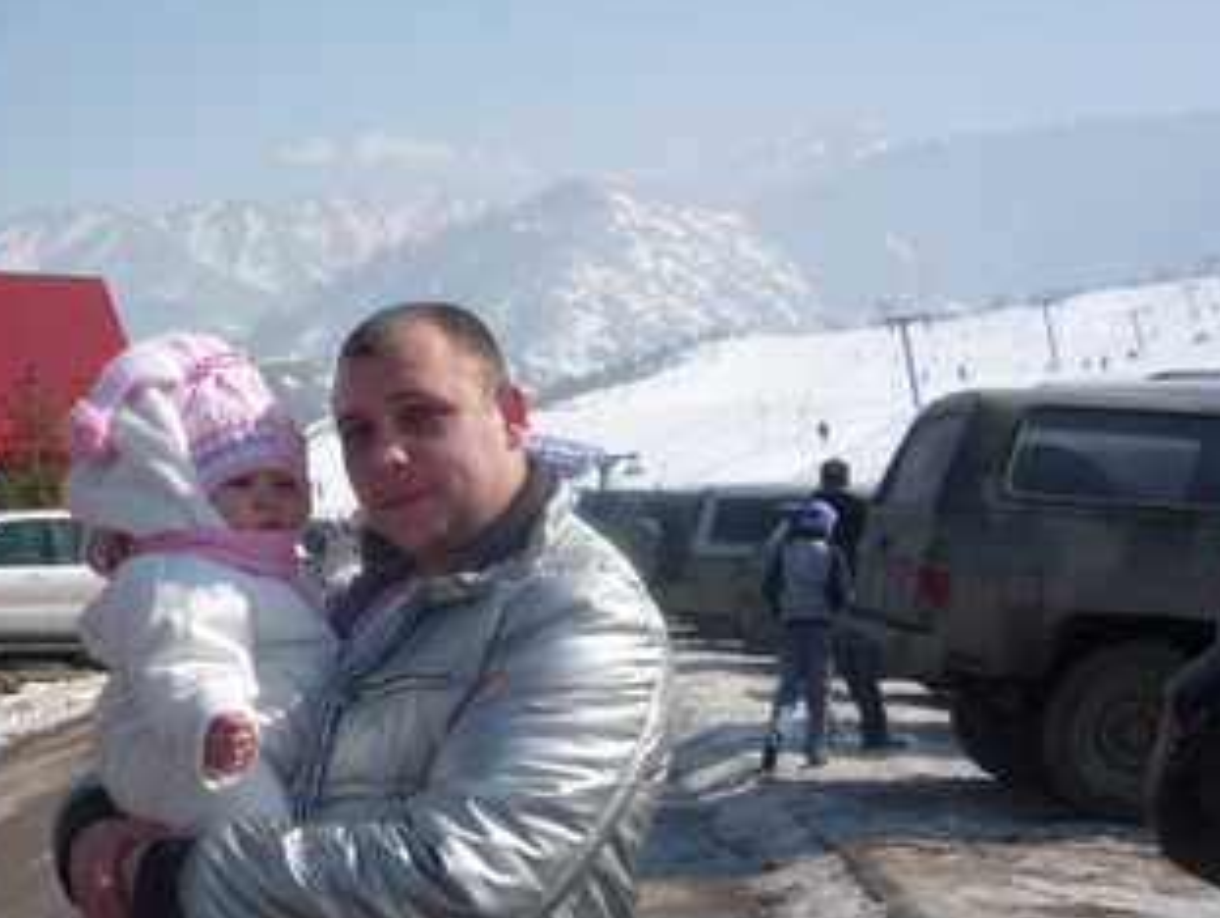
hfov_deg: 35.7
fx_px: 1870
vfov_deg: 27.4
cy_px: 602
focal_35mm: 53
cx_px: 396
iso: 100
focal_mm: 5.2
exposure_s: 1/500
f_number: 5.6
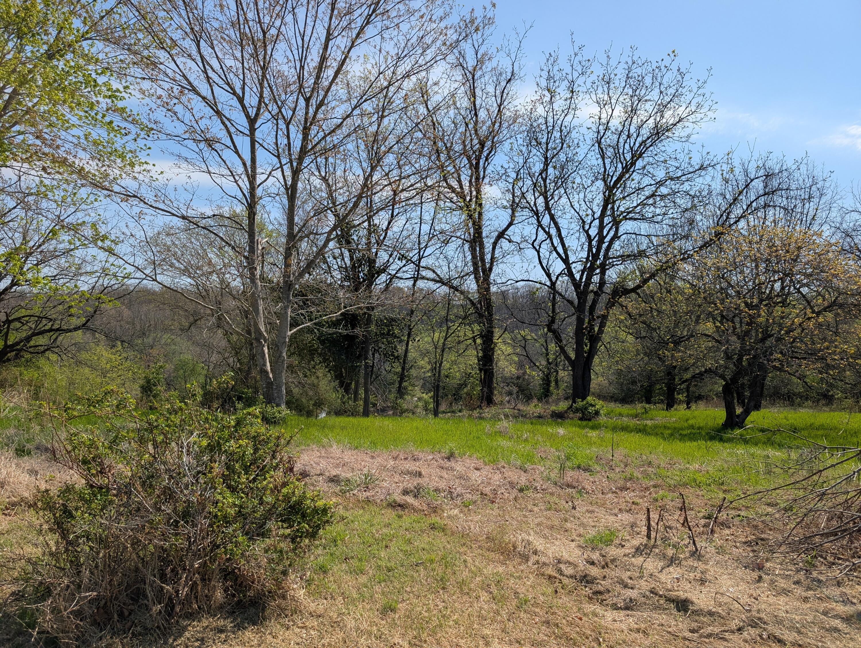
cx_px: 430
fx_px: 598
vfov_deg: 56.9
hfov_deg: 71.5
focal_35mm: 24
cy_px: 324
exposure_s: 1/1764
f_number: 1.68
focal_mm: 6.9
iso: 21
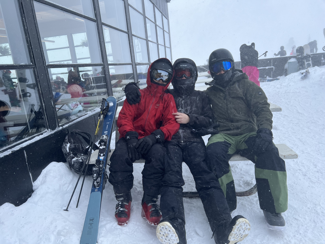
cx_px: 162
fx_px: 244
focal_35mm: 26
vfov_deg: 53.1
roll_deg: +6.0
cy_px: 122
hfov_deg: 67.3
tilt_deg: -9.2
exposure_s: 1/714
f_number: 1.5
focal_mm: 5.7
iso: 50
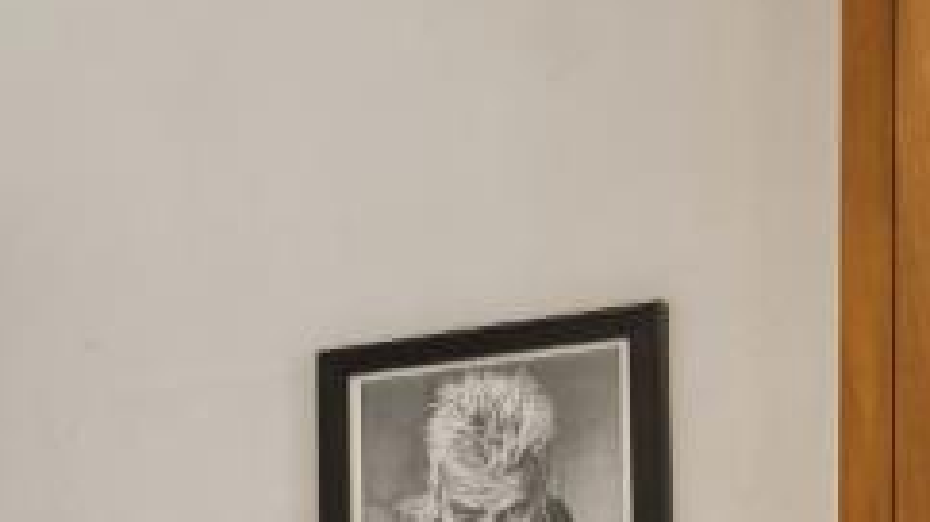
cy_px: 864
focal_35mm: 117
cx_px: -999
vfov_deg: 9.9
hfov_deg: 14.7
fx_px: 2885
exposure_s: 1/6
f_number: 8
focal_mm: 18
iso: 400
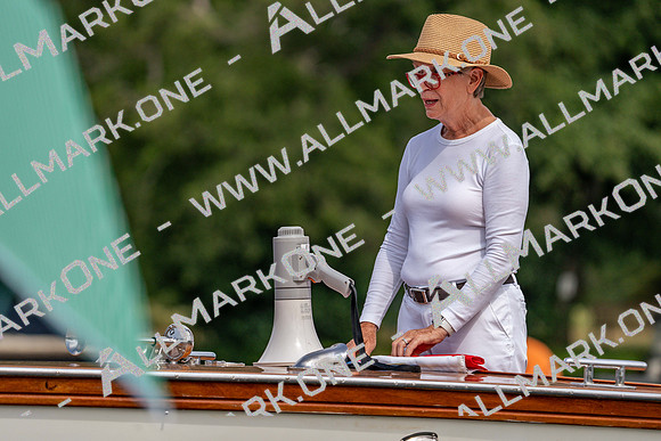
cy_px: 220
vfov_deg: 3.9
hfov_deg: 5.9
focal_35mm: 350
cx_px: 330
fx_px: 6428
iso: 320
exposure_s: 1/1600
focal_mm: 350
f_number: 6.3
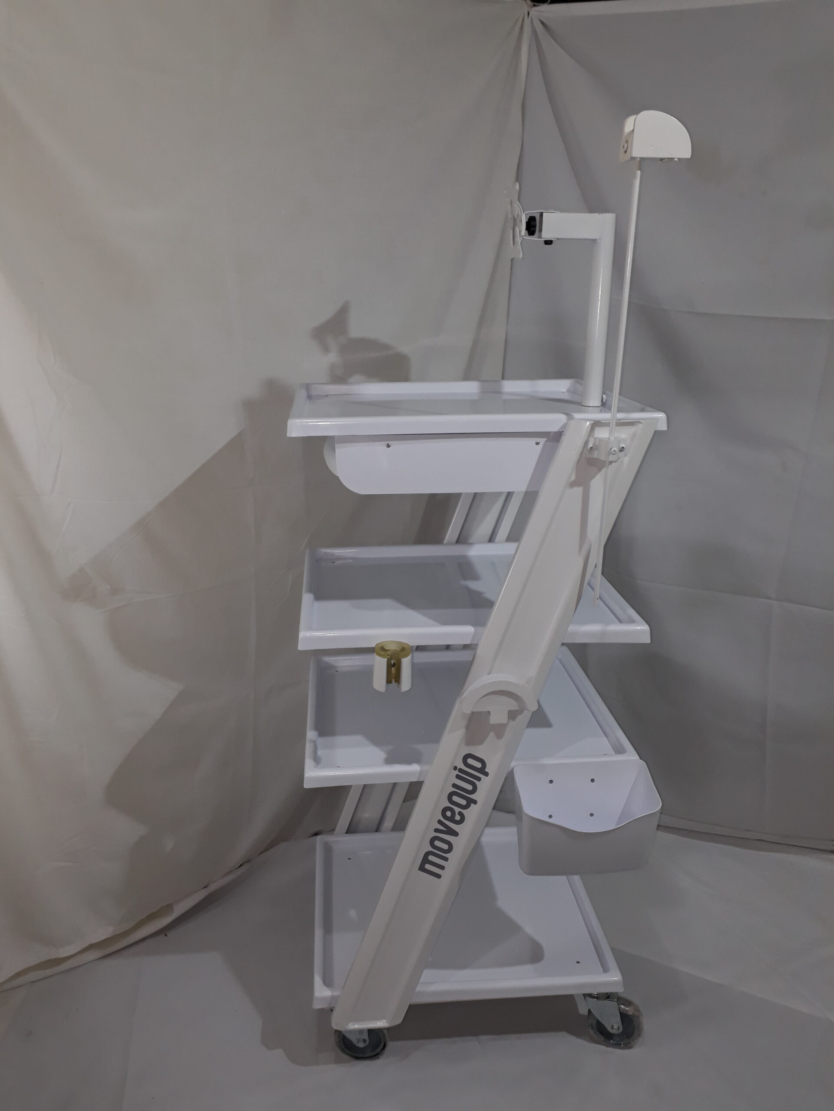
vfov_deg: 65.3
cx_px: 417
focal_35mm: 27
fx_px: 867
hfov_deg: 51.4
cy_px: 556
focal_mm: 3.6
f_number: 1.9
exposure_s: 1/33
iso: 40
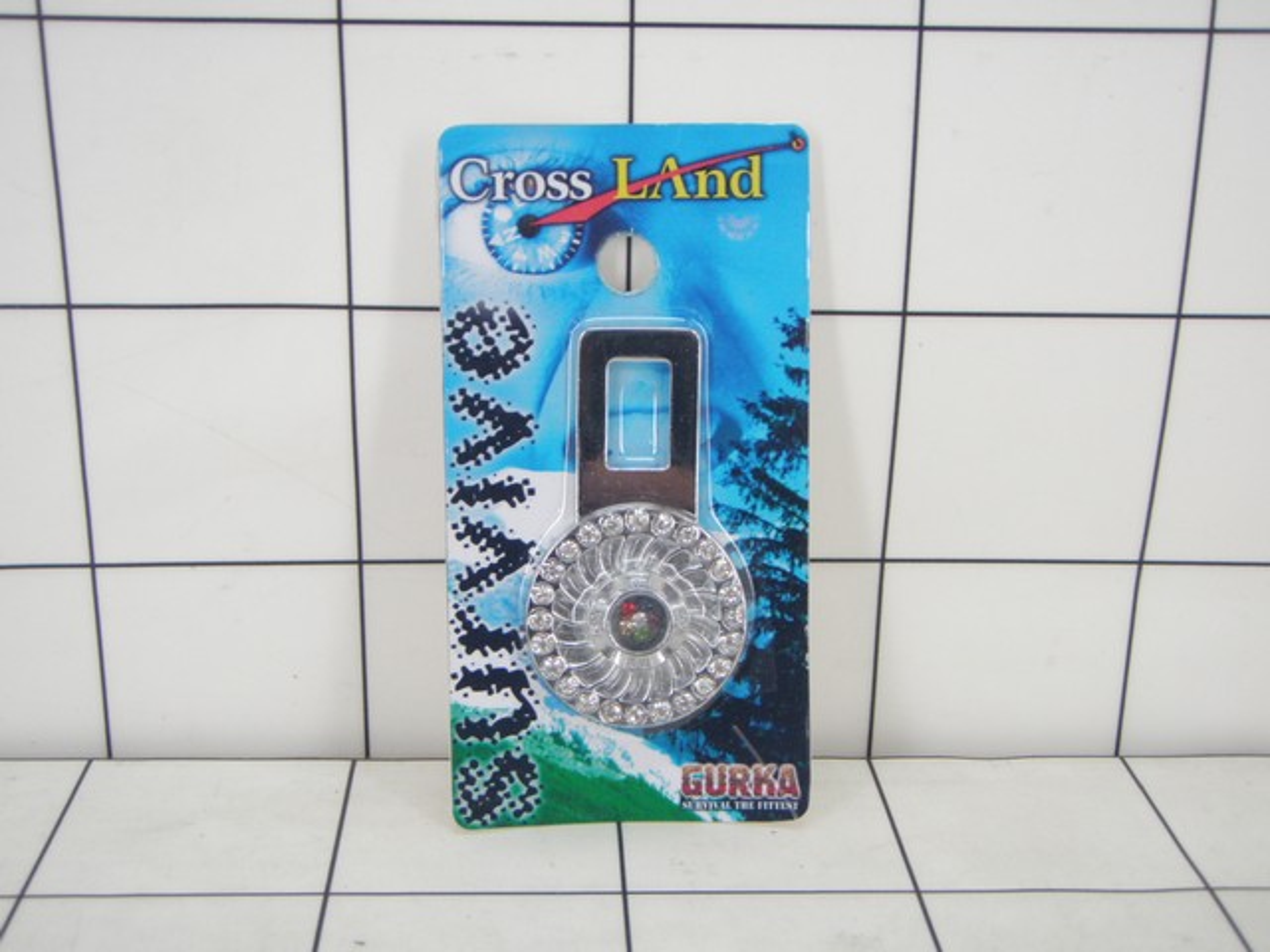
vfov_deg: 28.6
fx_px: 1871
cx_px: 635
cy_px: 476
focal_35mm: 51
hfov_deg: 37.5
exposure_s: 1/40
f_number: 4
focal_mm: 9.13
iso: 160
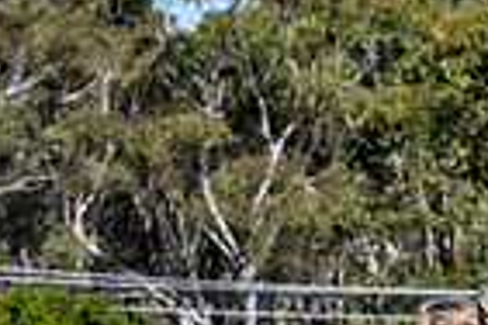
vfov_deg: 1.7
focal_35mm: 795
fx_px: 10776
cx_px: -315
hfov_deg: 2.6
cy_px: 500
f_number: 11
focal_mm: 170
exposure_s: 1/1250
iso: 640
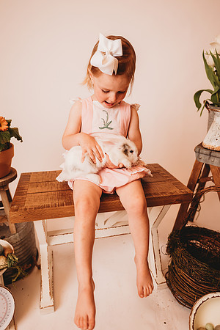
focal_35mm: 24
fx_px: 220
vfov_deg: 73.7
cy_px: 165
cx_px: 110
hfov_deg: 53.1
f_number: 2.5
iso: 160
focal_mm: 24
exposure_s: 1/160
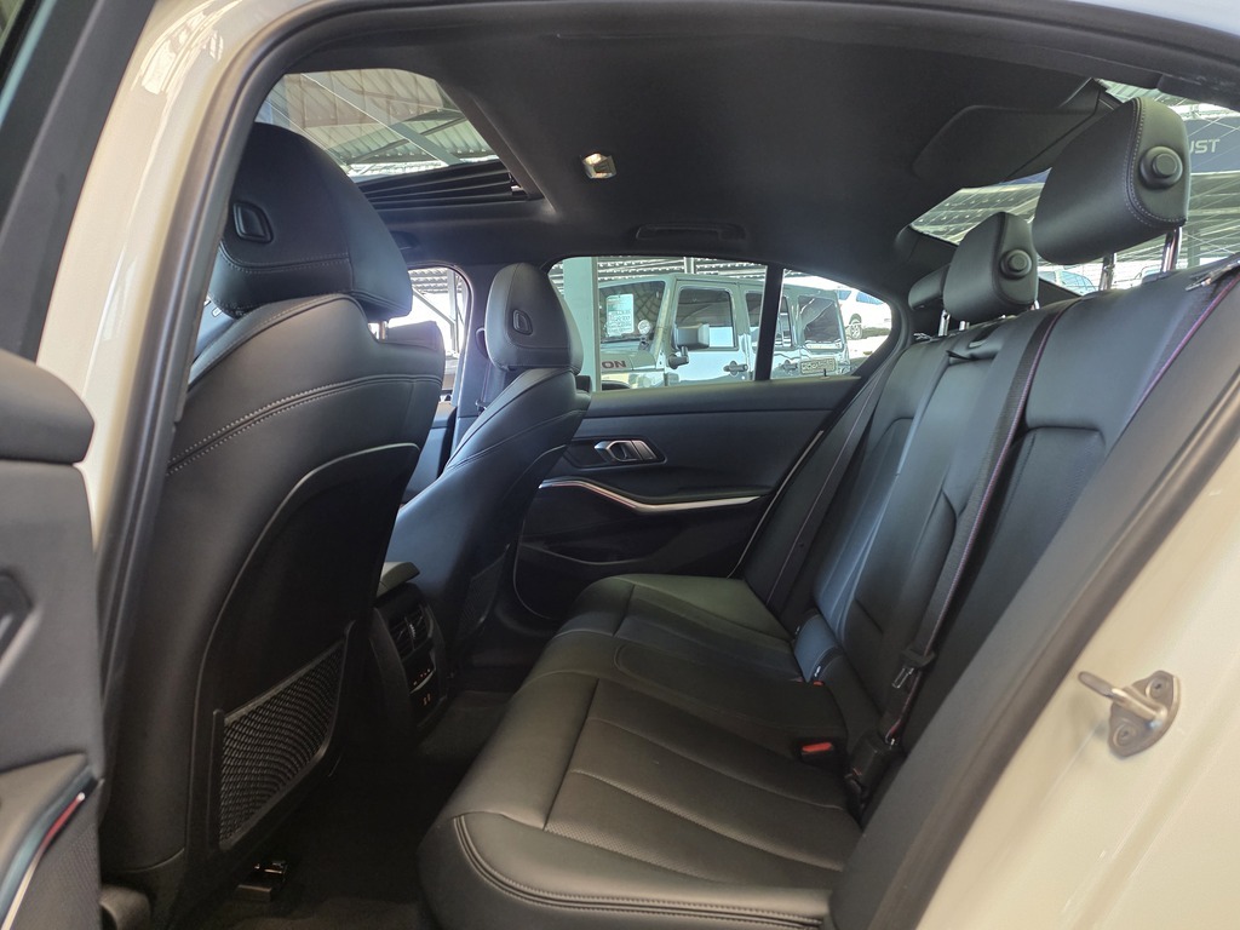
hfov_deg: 73.9
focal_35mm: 23
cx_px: 620
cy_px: 465
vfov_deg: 58.9
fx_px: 824
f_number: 1.7
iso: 400
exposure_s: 1/100
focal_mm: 6.25
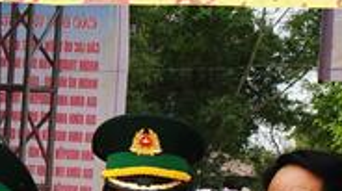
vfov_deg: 4.8
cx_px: 520
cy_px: 220
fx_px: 2274
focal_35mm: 251
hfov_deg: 8.4
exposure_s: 1/100
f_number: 9
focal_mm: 37
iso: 100
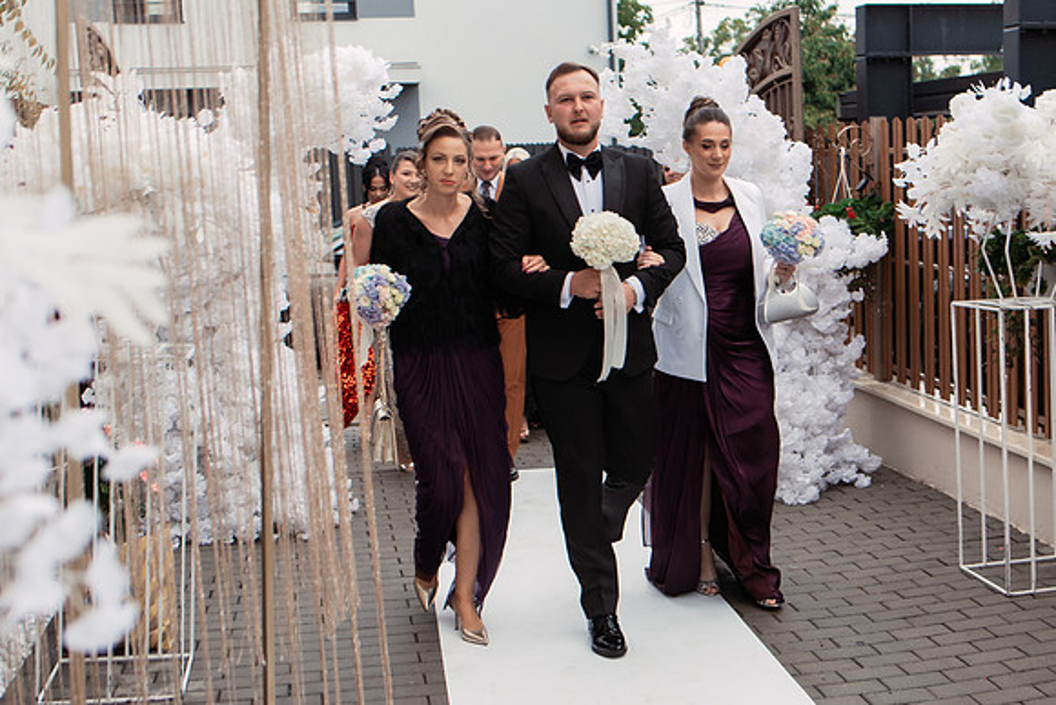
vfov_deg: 28.6
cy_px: 310
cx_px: 677
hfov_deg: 41.5
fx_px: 1380
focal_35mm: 47
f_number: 3.2
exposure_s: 1/500
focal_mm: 35
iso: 320
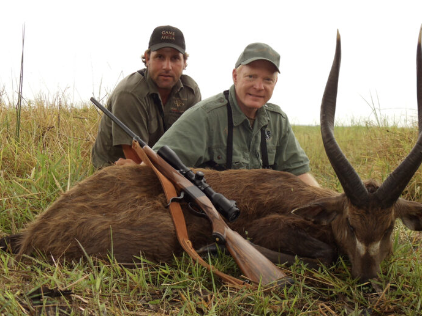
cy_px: 141
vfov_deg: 21.6
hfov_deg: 28.5
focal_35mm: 68
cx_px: 229
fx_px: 829
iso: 200
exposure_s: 1/100
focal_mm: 8.3
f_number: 4.1
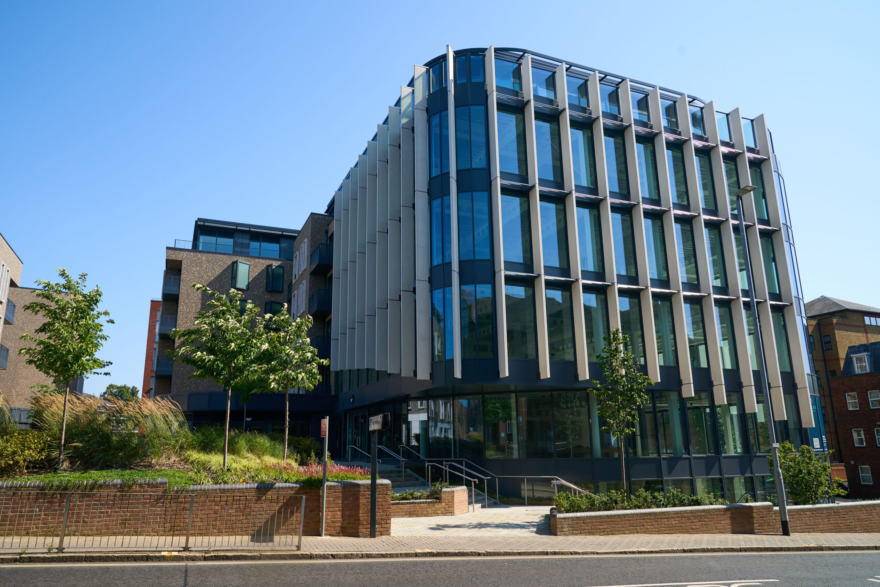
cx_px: 440
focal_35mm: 24
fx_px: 587
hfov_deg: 73.7
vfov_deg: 53.1
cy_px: 294
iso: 160
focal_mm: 24
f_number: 8
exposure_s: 1/320
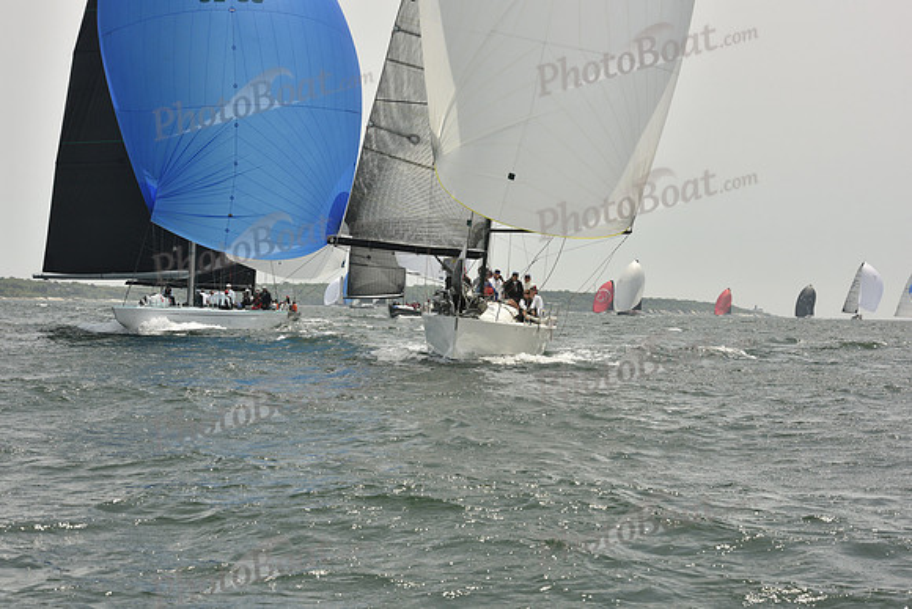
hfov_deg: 24.8
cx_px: 456
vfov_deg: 16.7
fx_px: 2078
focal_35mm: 82
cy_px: 304
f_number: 11
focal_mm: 82
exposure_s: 1/1250
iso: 400
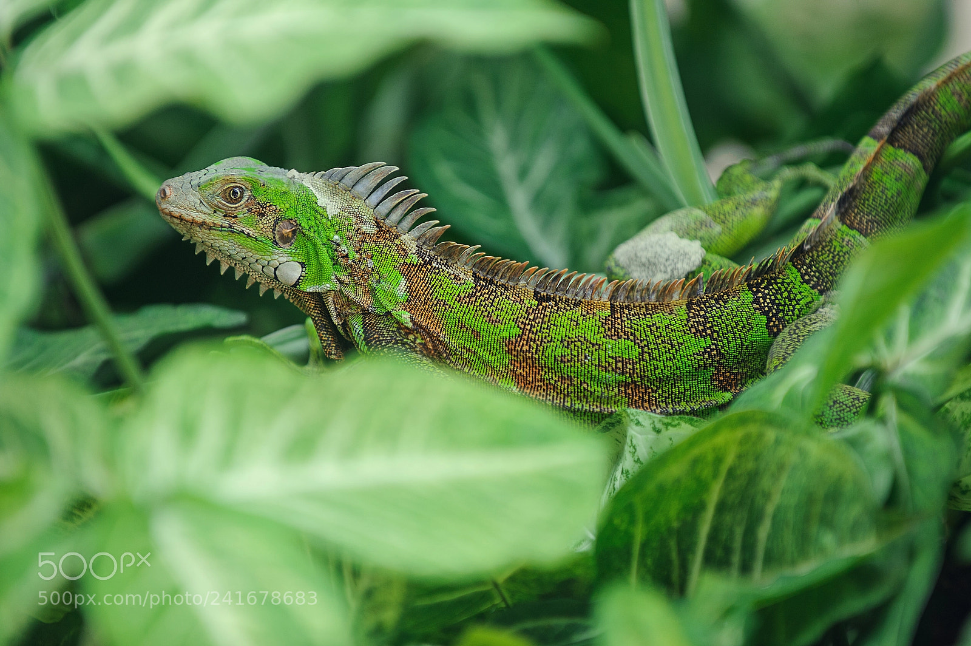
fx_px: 5120
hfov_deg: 10.8
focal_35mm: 190
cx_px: 486
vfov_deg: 7.2
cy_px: 323
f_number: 2.8
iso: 200
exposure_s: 1/250
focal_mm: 190
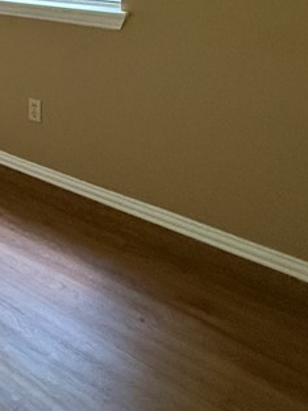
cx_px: -138
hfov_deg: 25.1
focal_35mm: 46
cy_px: 3
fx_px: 546
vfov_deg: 37.1
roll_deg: +0.9
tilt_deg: -6.4
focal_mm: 2.22
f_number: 2.2
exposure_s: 1/60
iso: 500
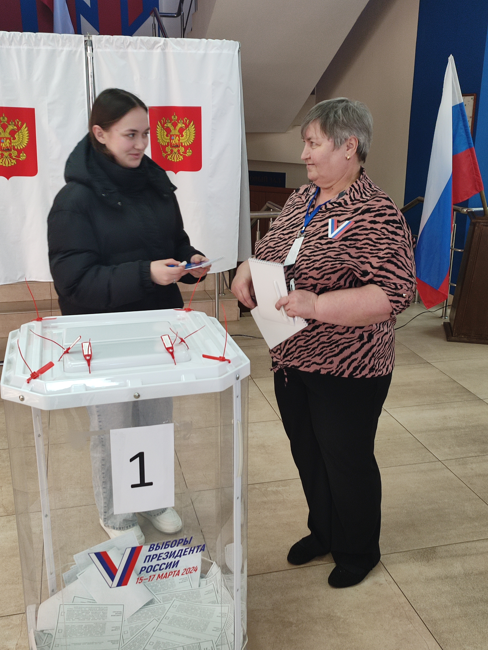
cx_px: 244
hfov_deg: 54.9
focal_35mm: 25
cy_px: 325
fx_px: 470
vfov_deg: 69.4
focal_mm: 6.04
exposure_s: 1/30
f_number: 1.9
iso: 486
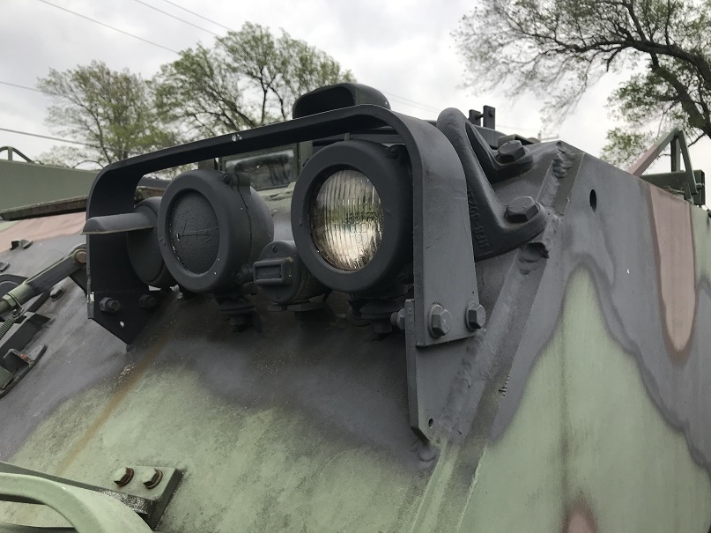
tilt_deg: -0.8
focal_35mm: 28
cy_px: 266
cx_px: 356
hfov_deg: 63.5
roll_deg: -1.0
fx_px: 575
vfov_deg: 49.7
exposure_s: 1/1030
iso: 20
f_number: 1.8
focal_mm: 3.99
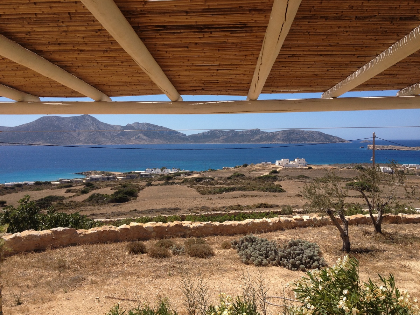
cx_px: 210
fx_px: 425
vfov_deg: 40.7
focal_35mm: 35
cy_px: 158
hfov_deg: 52.6
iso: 50
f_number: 2.4
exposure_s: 1/1905
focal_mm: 4.28
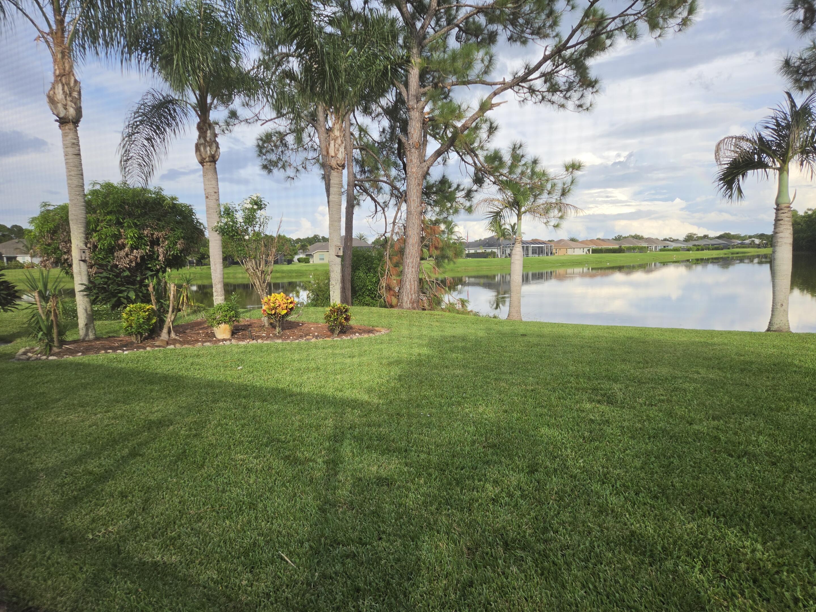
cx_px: 412
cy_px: 319
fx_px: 566
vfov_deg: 56.8
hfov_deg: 71.6
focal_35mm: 24
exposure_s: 1/1814
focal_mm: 5.4
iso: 80
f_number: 1.8
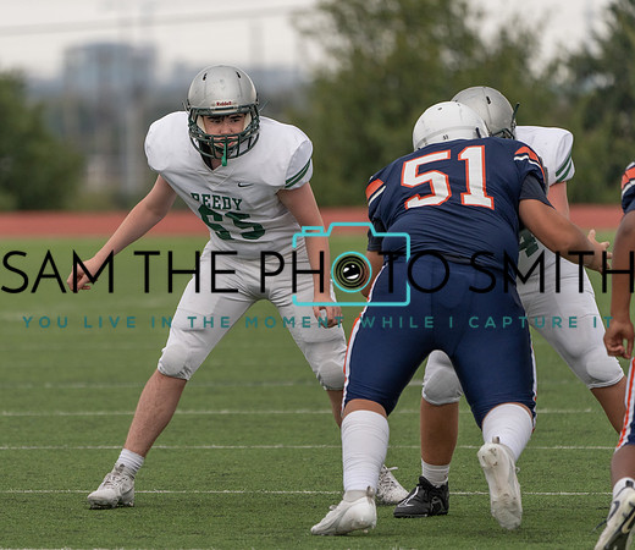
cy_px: 288
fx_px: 9962
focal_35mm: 513
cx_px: 203
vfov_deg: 3.2
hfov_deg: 3.7
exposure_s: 1/1000
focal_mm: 400
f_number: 5.6
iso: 800
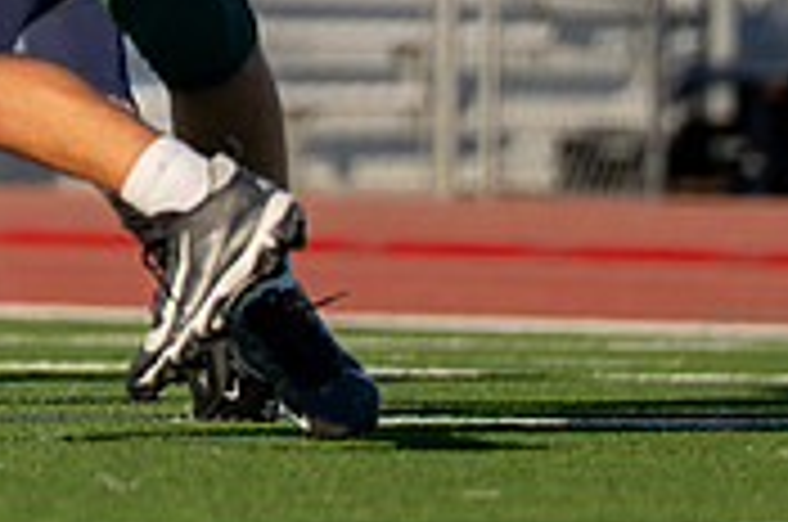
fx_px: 32096
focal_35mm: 1469
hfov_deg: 1.4
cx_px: -738
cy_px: -619
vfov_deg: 0.9
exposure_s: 1/4000
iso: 200
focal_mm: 200
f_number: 2.8
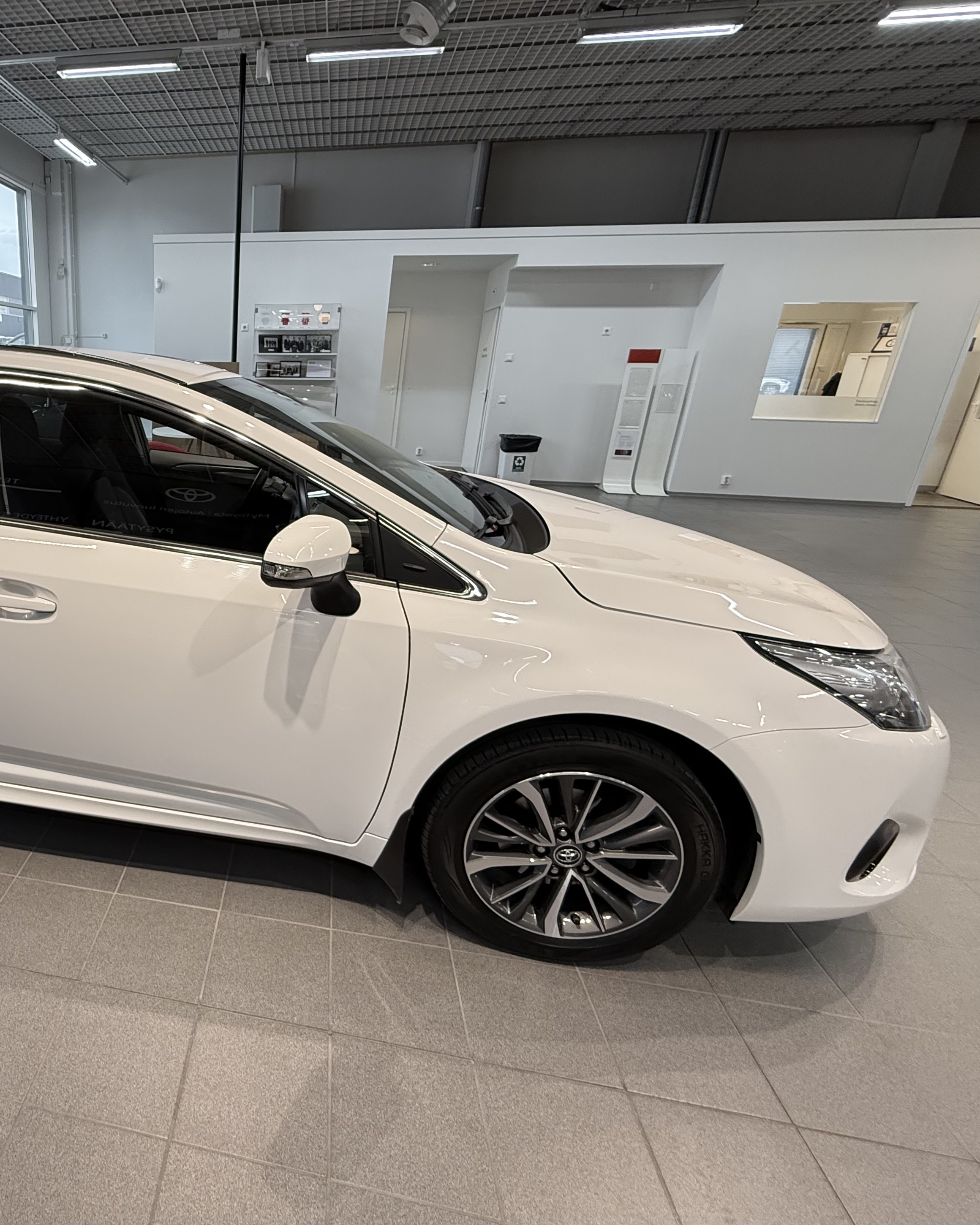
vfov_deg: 83.3
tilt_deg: -18.3
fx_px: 689
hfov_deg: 64.2
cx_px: 187
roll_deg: -0.7
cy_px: 591
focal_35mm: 19
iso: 400
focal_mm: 2.22
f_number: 2.2
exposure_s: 1/100
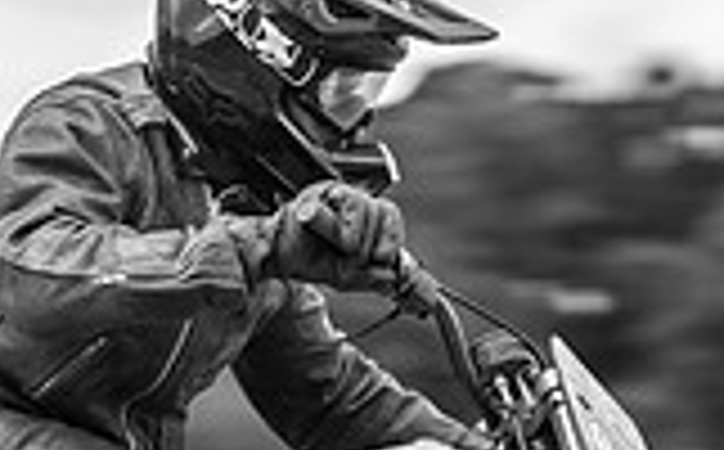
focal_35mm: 445
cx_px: 153
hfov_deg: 4.7
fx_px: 8765
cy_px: 536
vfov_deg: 2.9
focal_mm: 81
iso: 64
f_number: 4
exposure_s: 1/200
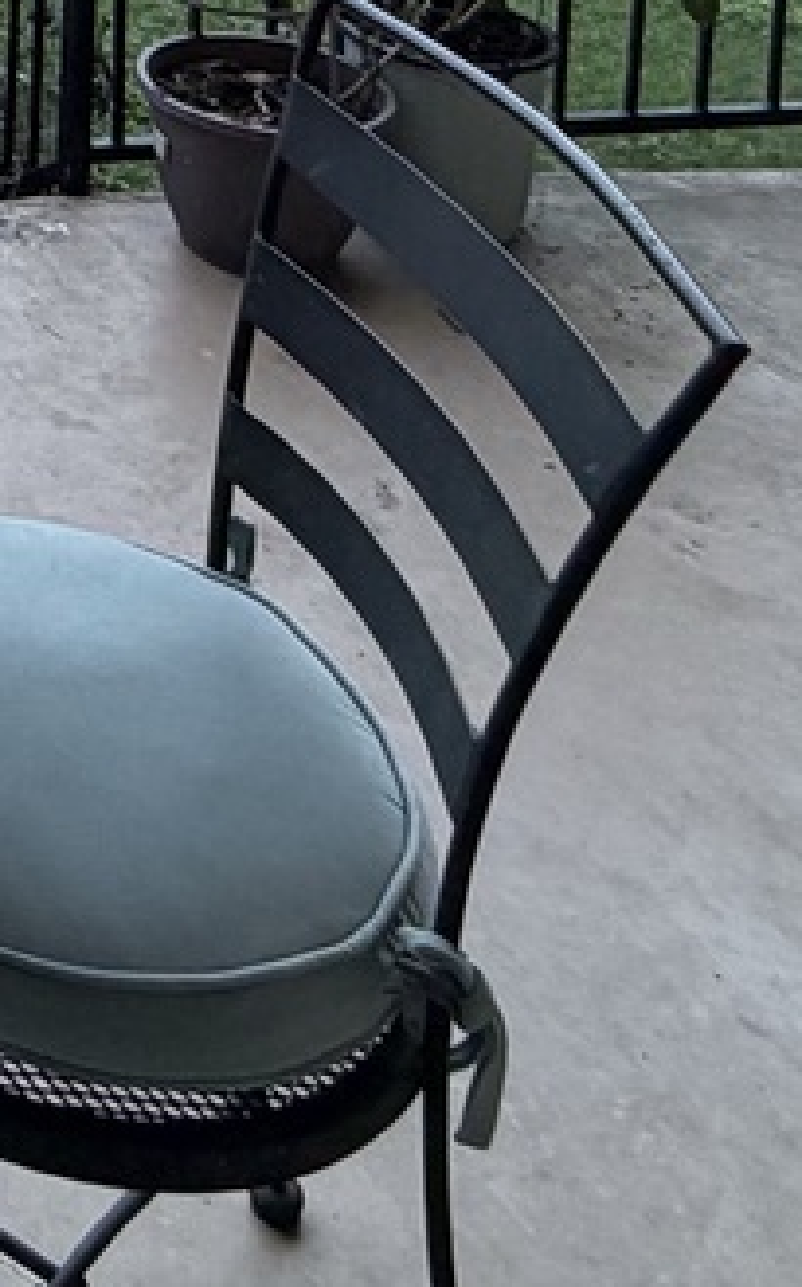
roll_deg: +1.4
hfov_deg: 16.3
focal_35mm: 65
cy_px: -571
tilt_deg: -8.9
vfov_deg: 25.1
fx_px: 2278
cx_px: -696
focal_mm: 2.22
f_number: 2.2
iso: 100
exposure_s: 1/120
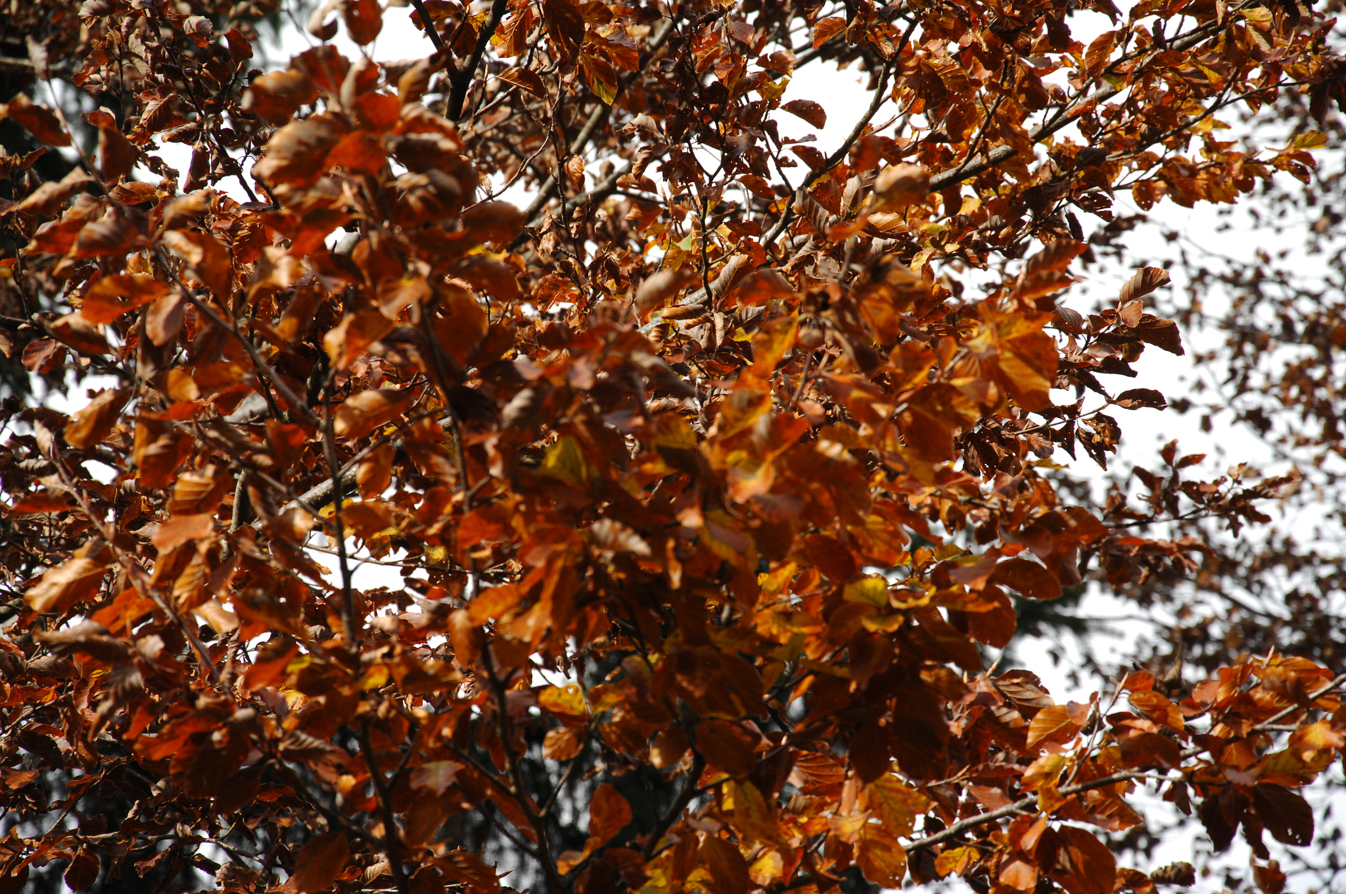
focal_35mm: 158
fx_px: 5881
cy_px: 447
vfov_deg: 8.7
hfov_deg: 13.1
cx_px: 673
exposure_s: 1/250
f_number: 7.6
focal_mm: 105
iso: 200
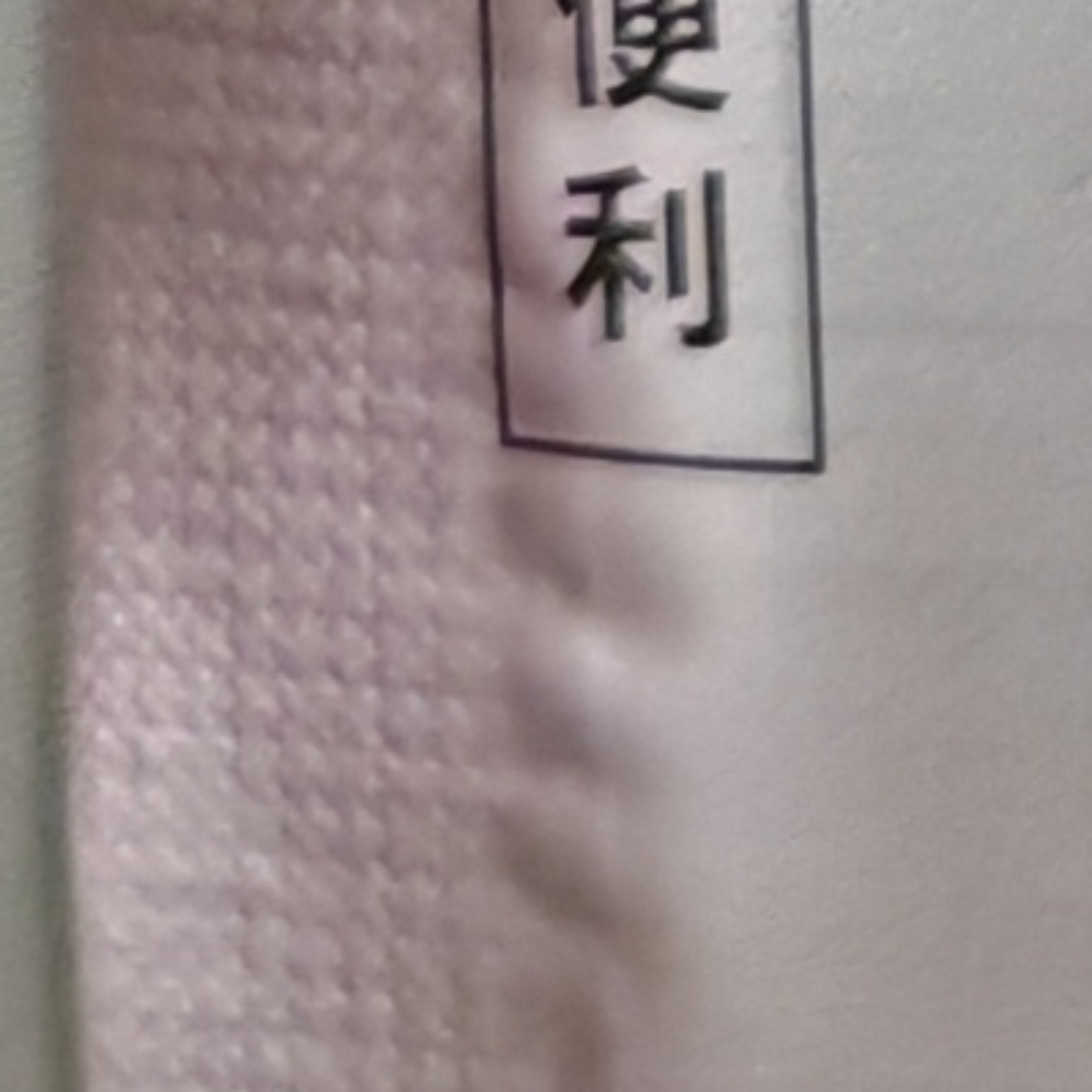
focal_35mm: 245
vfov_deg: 6.6
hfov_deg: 6.3
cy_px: -2025
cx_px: 3752
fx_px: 8744
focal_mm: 5.52
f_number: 1.95
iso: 320
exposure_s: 1/100
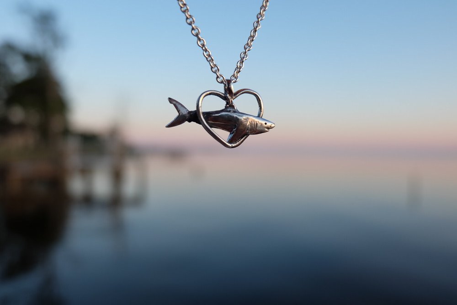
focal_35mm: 30
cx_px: 228
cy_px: 152
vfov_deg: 43.6
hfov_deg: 61.9
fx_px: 381
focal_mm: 20.1
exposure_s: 1/150
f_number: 3.8
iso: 200
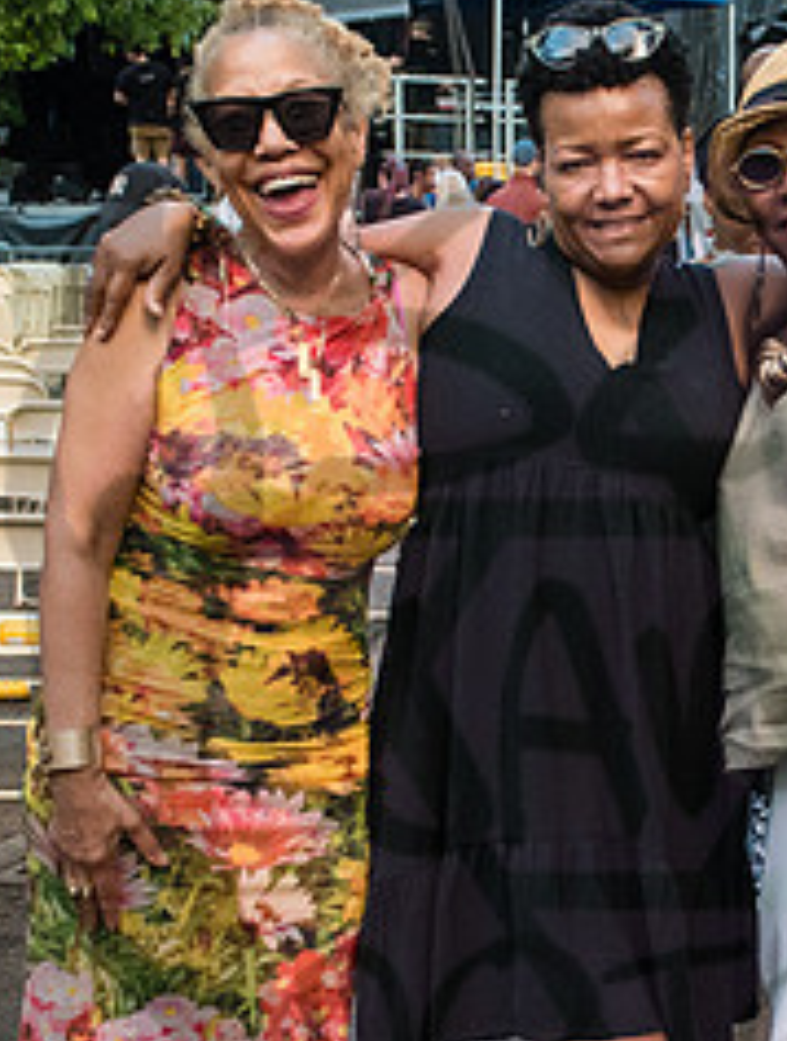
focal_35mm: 73
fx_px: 2203
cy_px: 594
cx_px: 693
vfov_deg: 26.6
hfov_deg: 19.9
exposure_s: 1/320
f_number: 3.5
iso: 4000
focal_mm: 24
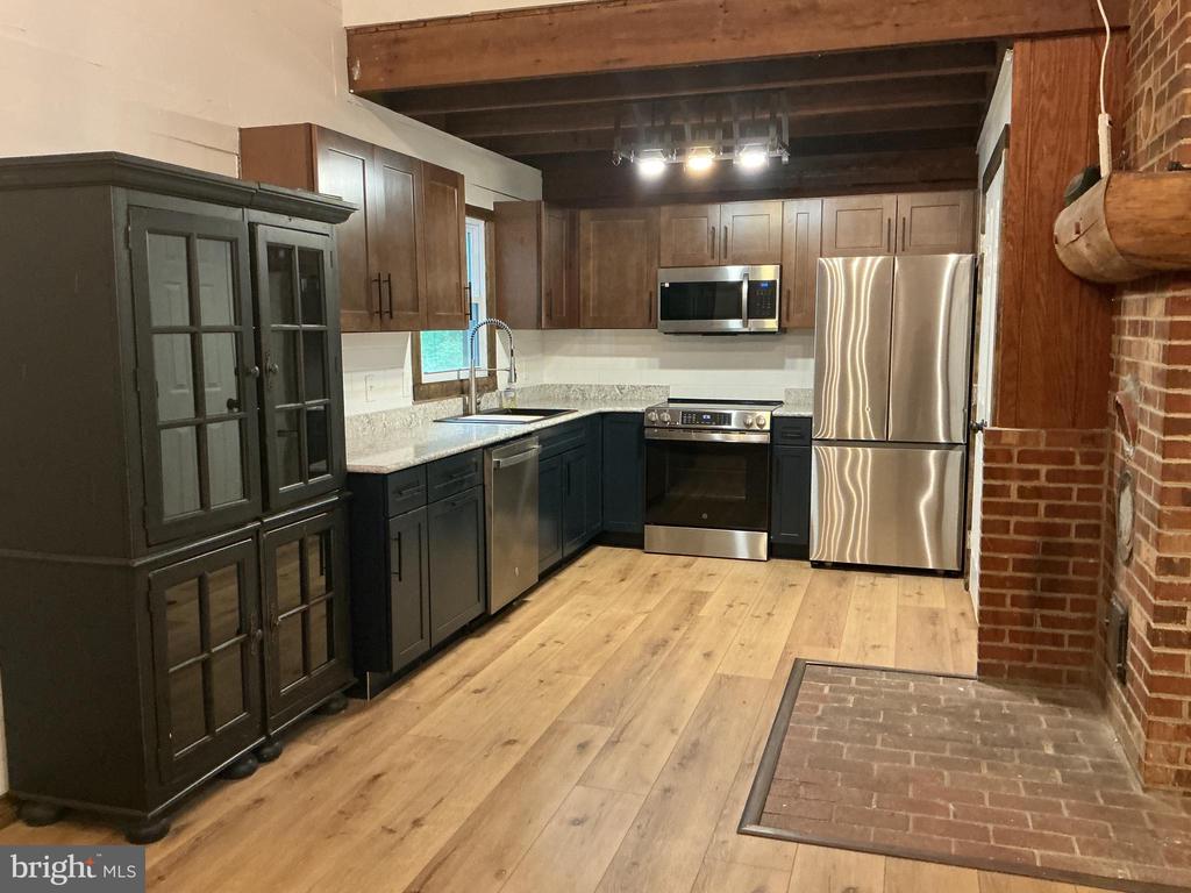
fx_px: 998
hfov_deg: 61.7
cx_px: 596
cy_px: 446
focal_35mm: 29
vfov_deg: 48.2
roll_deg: +0.7
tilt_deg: -8.0
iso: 250
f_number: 1.8
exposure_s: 1/60
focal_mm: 3
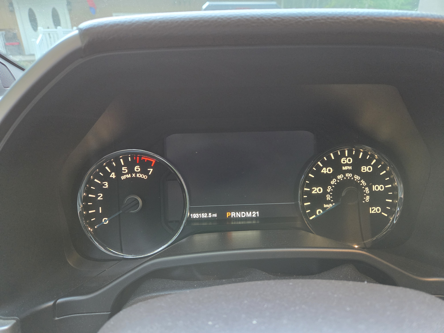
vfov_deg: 58.9
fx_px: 295
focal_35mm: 23
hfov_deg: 73.9
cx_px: 222
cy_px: 166
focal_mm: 5.4
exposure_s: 1/62.5
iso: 800
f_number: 1.8
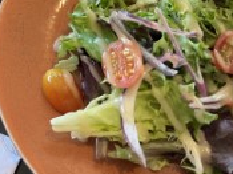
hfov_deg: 26.2
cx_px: -39
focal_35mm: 67
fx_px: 451
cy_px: -39
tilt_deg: -54.9
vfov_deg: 20.4
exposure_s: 1/60
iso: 100
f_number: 1.6
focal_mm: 5.1
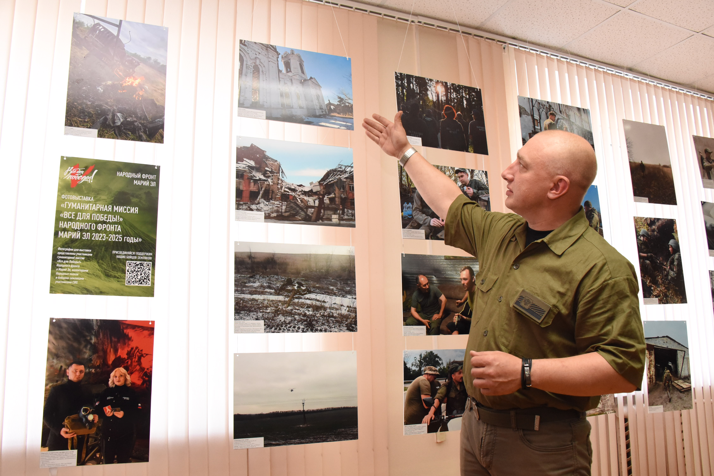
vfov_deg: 46.4
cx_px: 357
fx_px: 555
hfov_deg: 65.5
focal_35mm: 28
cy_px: 238
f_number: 8
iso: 5000
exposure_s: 1/125
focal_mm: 28
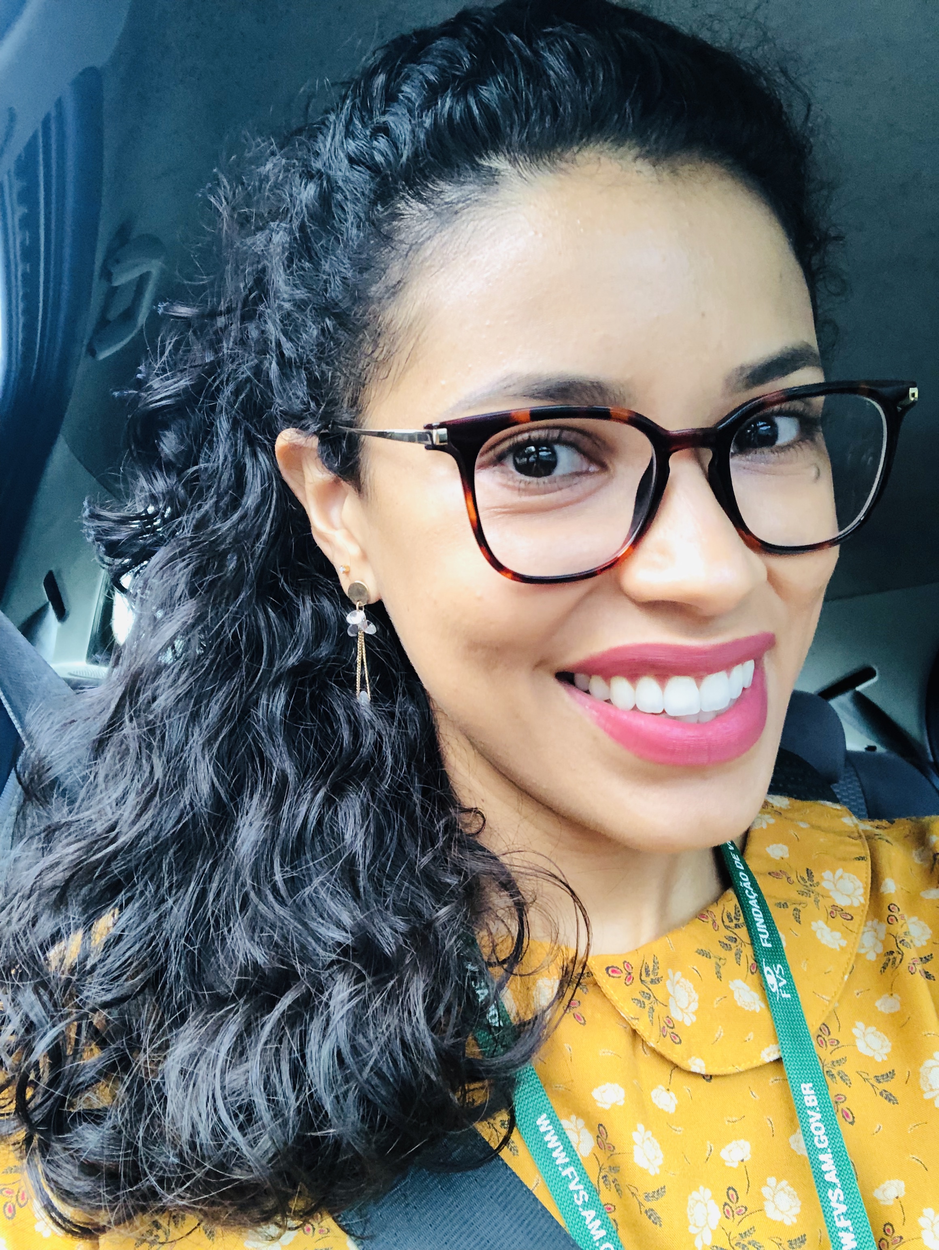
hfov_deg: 44.2
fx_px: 1156
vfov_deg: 56.8
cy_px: 625
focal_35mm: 32
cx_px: 470
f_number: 2.2
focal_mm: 2.87
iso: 125
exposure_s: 1/120
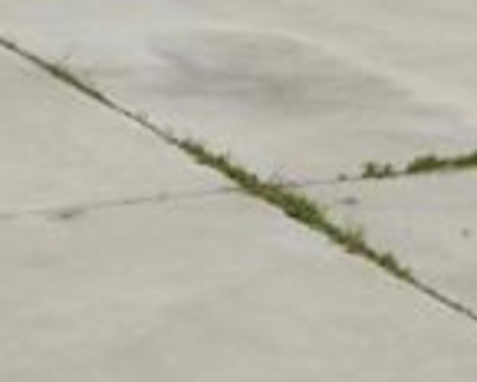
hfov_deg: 13.1
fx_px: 2061
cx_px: 99
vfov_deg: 10.5
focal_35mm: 146
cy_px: 3
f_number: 9.6
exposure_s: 1/346
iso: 100
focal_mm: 6.11
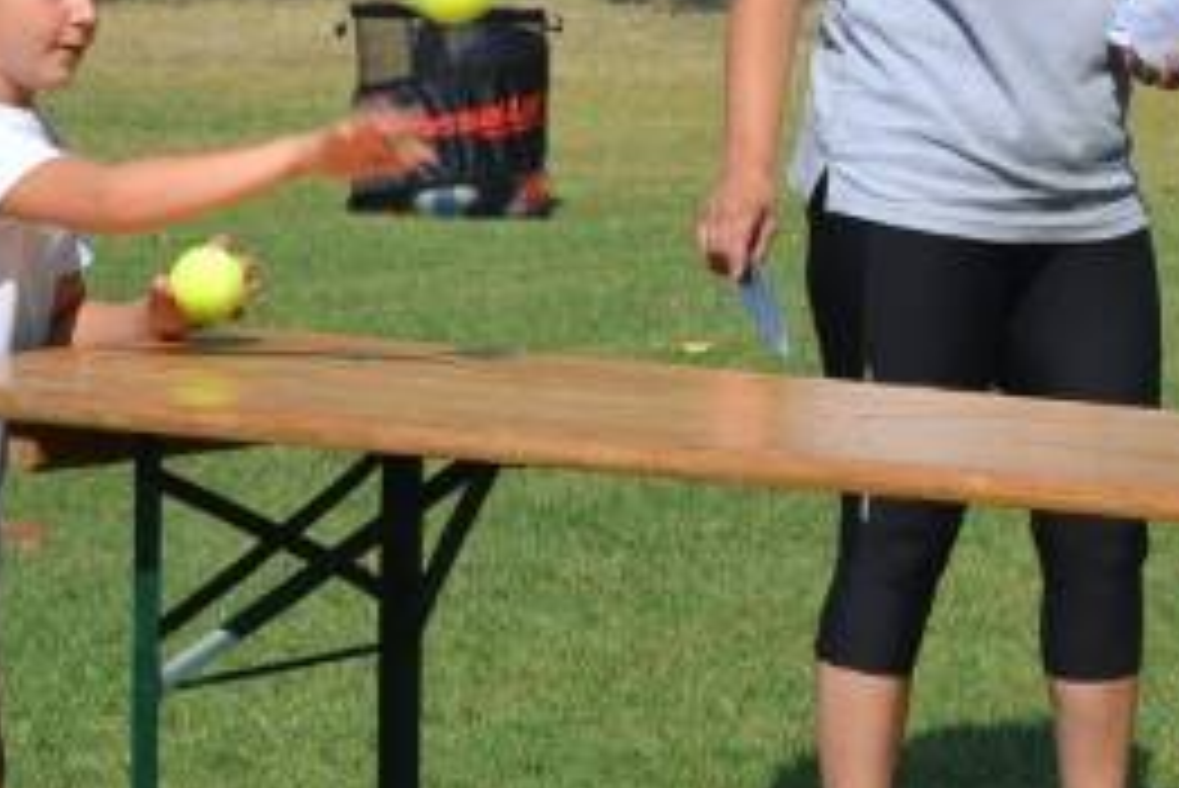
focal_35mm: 214
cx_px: 1282
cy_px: 306
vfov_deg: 6.4
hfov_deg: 9.5
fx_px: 7012
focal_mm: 52
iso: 100
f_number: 8
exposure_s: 1/250
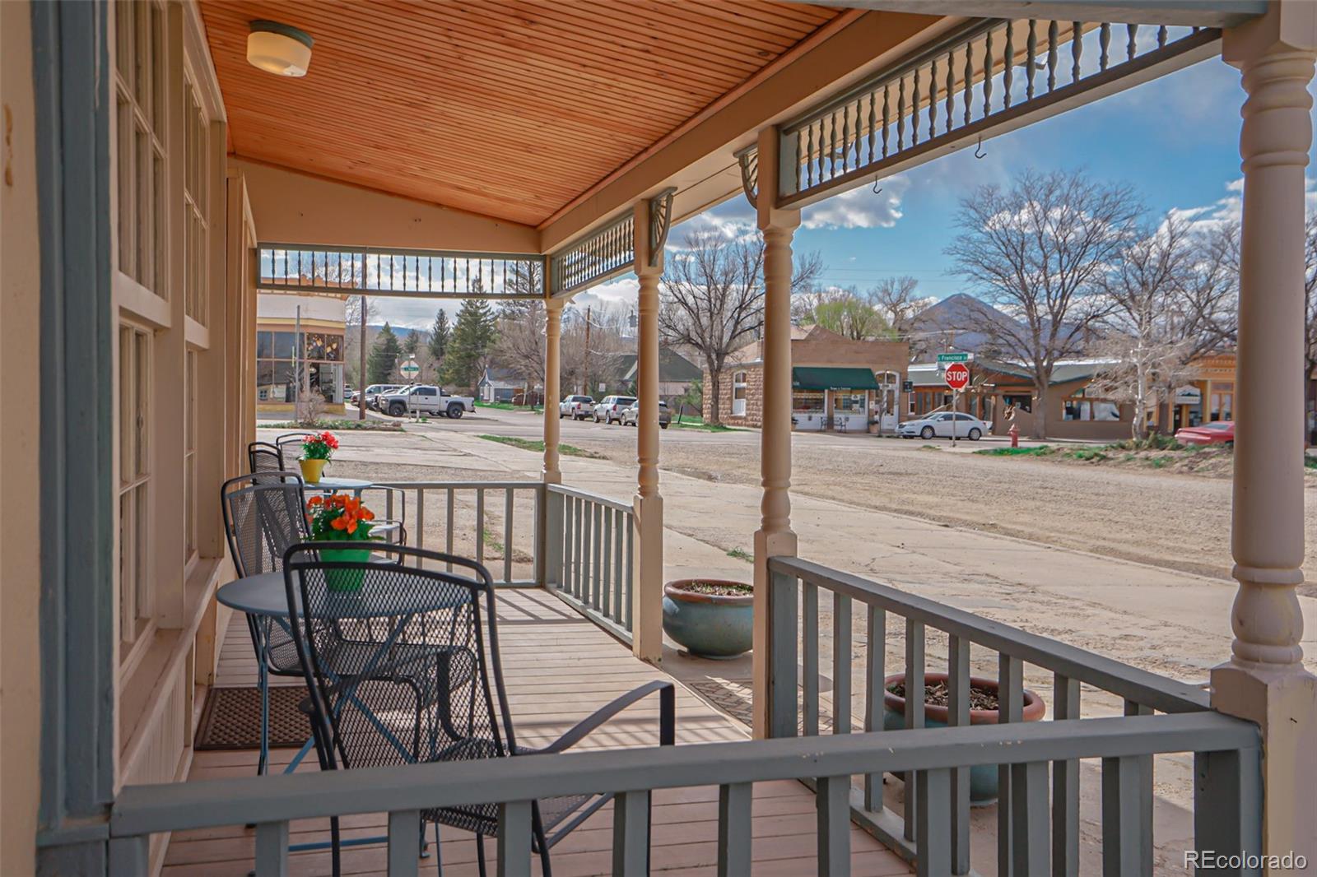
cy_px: 438
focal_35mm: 29
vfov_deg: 44.9
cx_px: 658
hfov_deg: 63.7
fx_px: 1061
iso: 100
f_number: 6.7
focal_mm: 29
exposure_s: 1/250
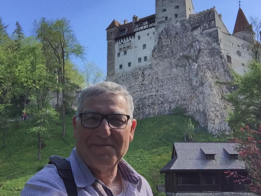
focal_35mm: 45
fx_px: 339
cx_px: 126
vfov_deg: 32.1
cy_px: 82
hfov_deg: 42.1
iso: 32
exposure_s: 1/373
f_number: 2.2
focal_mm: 2.65
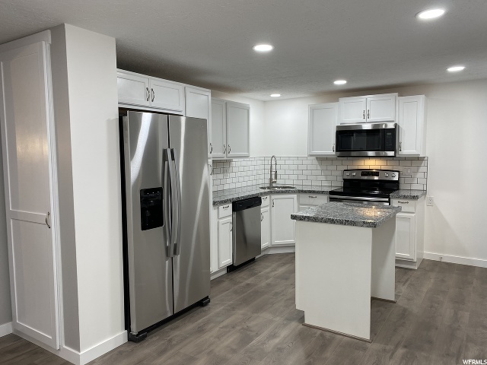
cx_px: 244
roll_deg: +0.5
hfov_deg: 67.3
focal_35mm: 26
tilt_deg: -5.8
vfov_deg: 53.1
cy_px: 182
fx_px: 366
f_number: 1.8
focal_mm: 4.25
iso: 64
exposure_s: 1/60
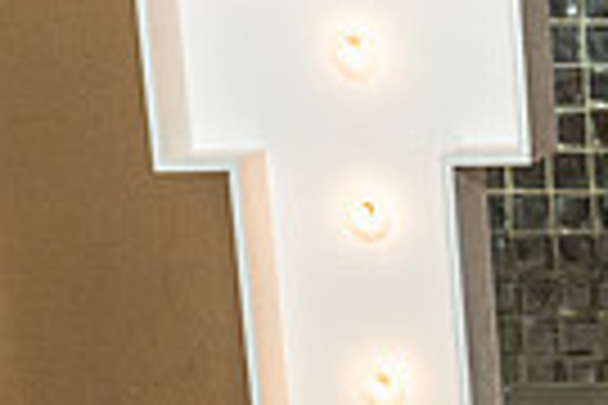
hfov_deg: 10.6
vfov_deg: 7.5
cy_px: 589
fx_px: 3040
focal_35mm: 180
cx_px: 1170
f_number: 5
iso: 640
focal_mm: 25.5
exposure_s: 1/125
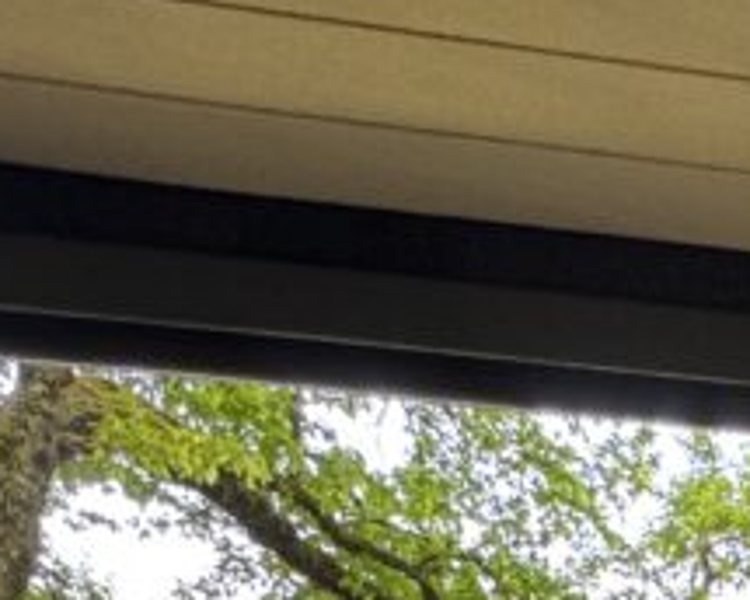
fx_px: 1443
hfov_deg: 24.0
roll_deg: -1.2
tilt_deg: -16.8
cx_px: 1074
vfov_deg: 15.8
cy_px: 1329
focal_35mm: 65
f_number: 2.2
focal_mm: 2.22
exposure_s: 1/99
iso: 160
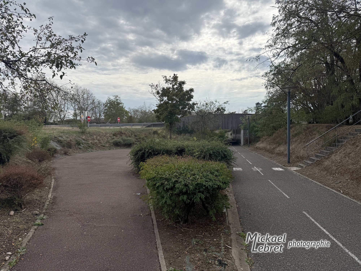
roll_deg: +0.3
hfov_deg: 71.6
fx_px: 250
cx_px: 180
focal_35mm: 24
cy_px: 136
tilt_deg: -0.4
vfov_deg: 56.8
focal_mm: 6.76
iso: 80
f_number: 1.78
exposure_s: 1/6173
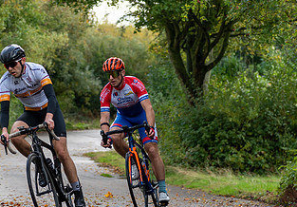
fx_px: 1263
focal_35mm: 151
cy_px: 114
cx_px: 19
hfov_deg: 13.3
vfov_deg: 9.4
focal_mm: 62
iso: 200
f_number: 3.2
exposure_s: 1/400
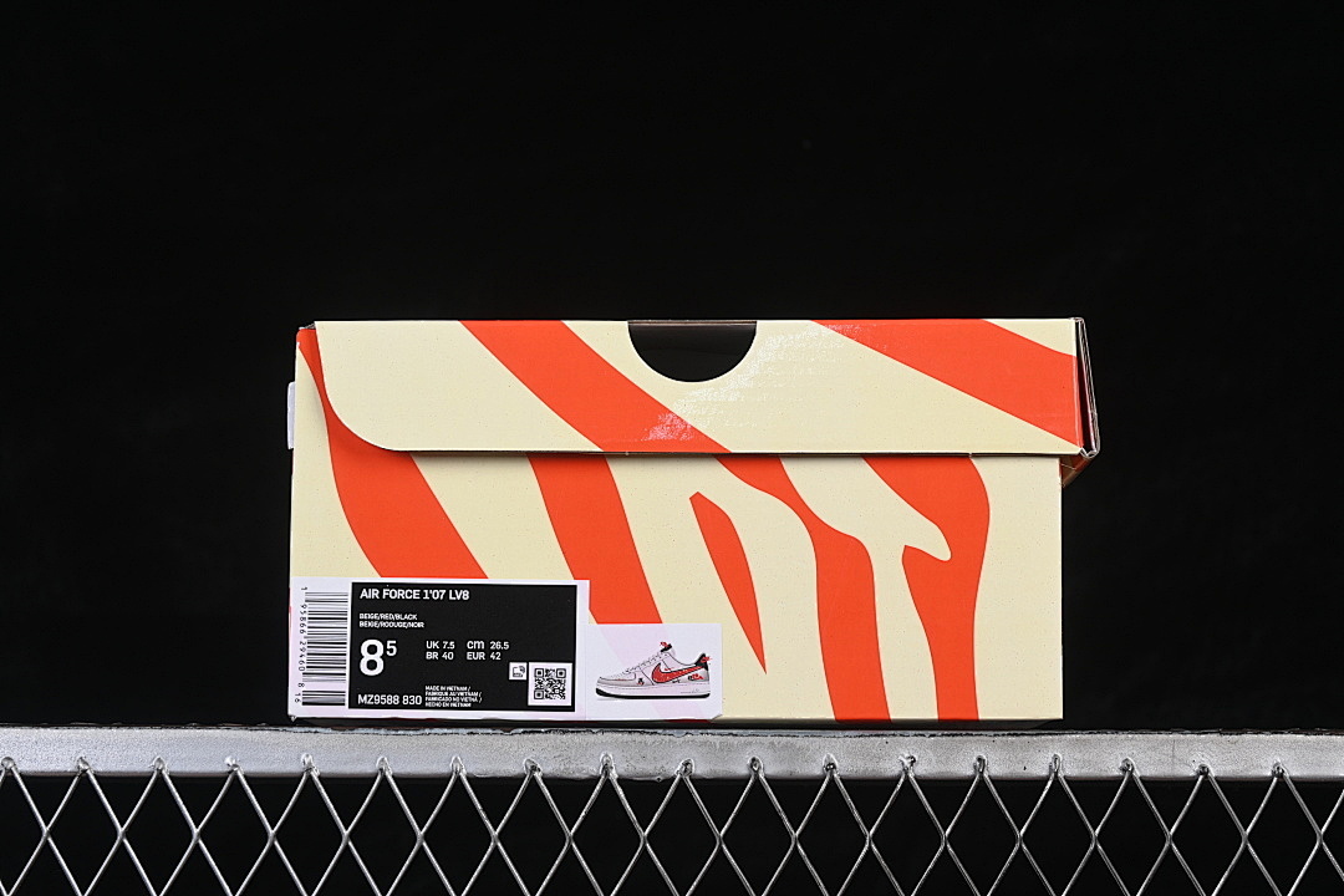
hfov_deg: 27.0
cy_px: 448
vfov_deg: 18.2
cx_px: 672
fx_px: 2800
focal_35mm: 75
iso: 160
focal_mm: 50
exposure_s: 1/80
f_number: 8
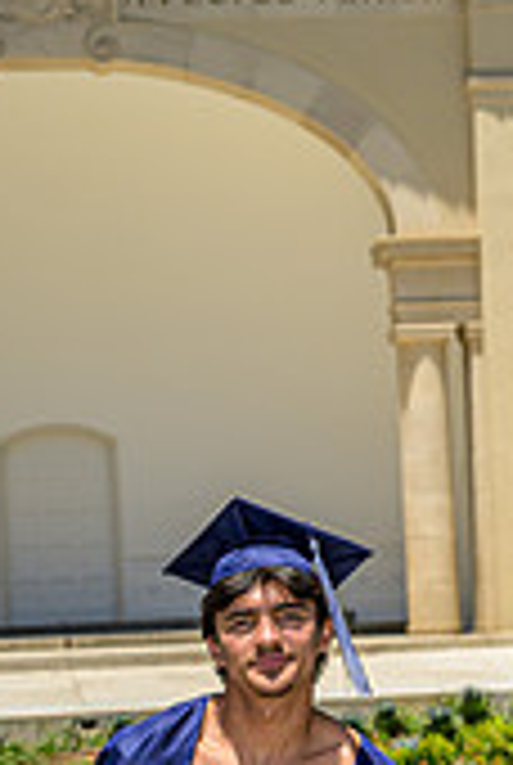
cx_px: 288
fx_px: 2193
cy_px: 522
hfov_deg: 13.3
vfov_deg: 19.7
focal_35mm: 103
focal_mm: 39
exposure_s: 1/8000
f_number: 4
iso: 800
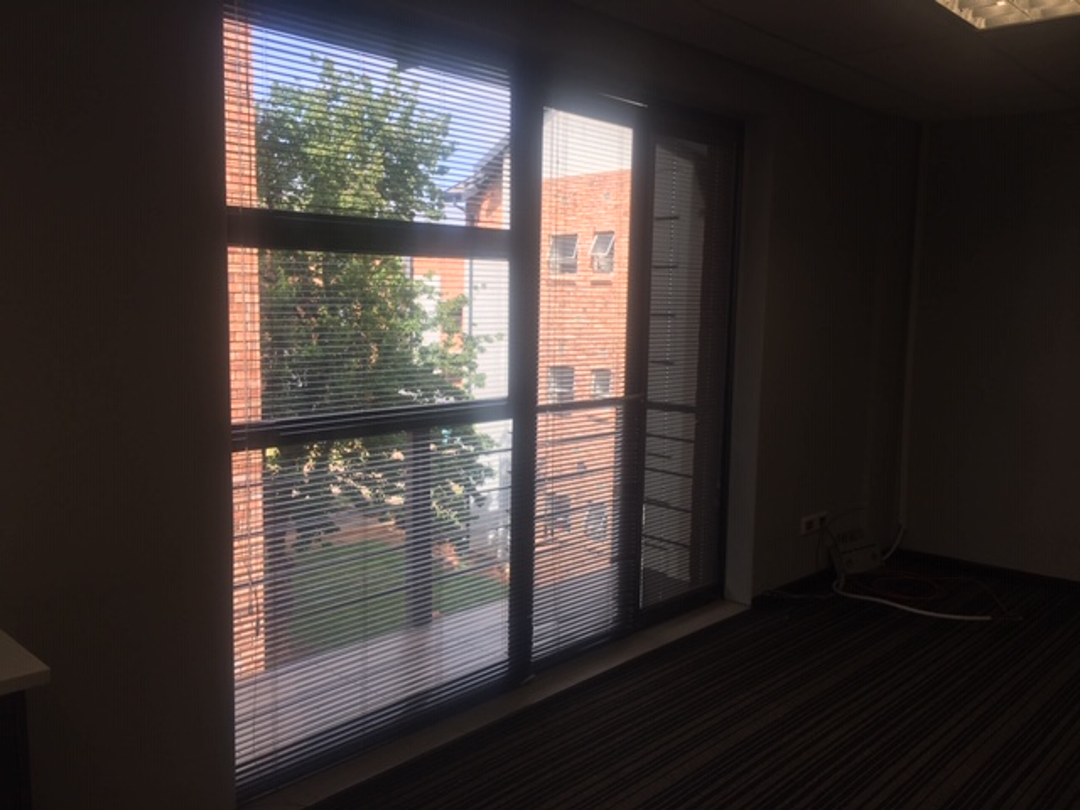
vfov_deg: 48.2
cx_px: 540
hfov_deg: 61.7
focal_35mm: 29
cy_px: 405
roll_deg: -0.1
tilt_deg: -6.3
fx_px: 905
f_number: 2.2
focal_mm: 4.15
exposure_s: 1/371
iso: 25
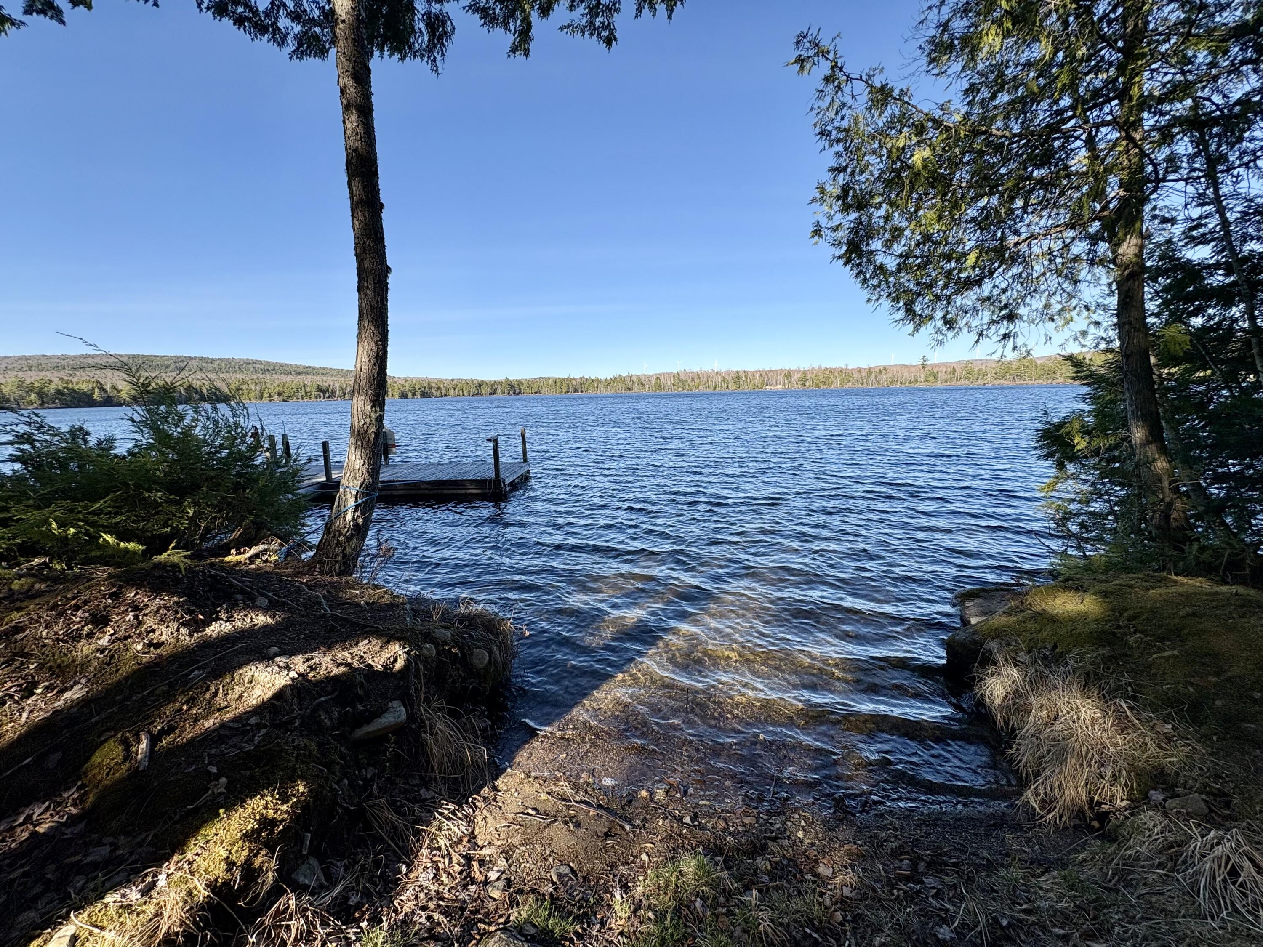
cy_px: 474
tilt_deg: -8.3
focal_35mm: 14
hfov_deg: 102.1
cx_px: 632
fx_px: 511
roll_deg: +2.0
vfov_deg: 85.7
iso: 40
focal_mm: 2.22
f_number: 2.2
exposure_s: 1/1143
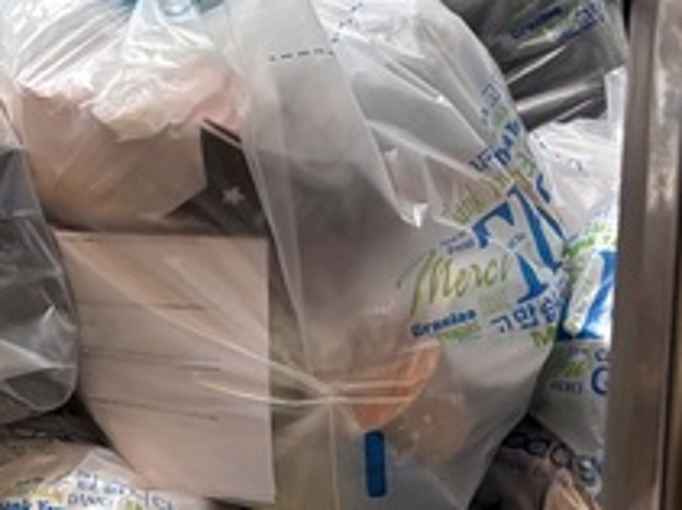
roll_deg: -0.6
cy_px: -61
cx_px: -582
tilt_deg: -9.9
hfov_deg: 13.8
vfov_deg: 11.6
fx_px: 2481
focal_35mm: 126
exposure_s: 1/120
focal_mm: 5.96
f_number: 1.6
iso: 64
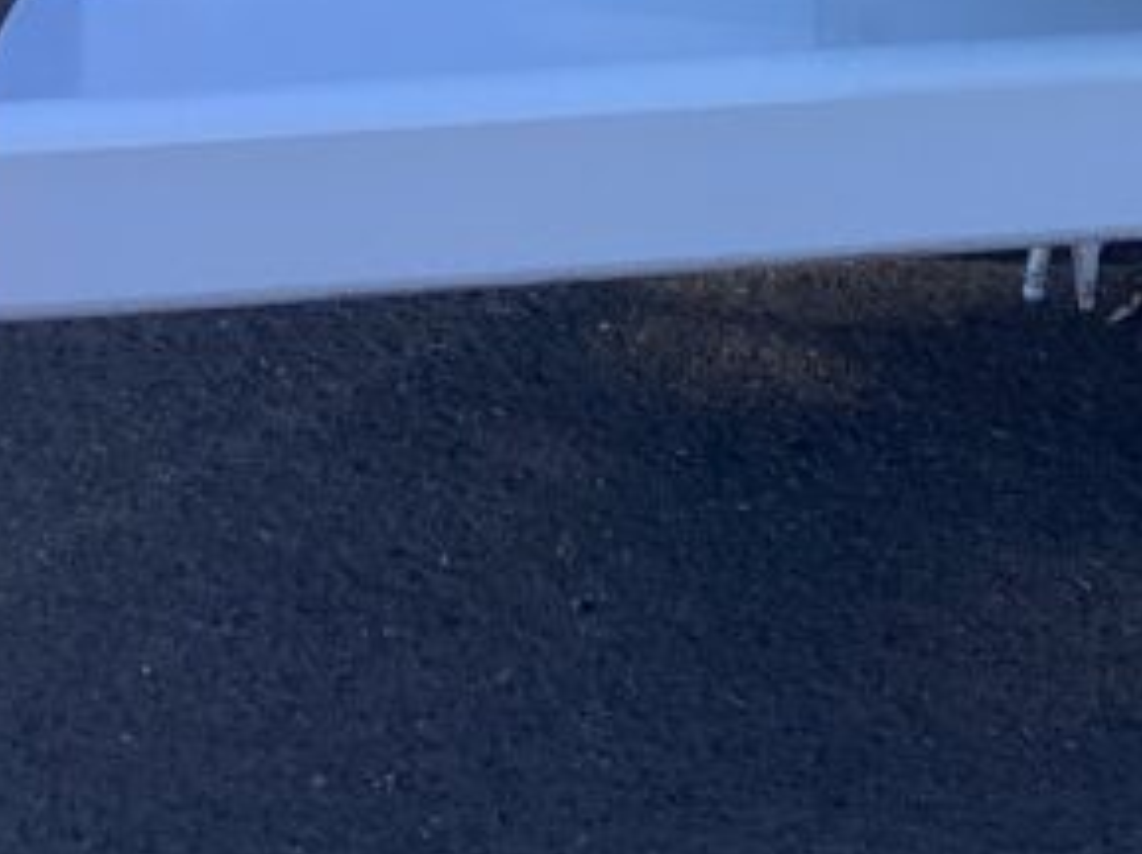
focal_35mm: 110
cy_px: -597
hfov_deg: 16.9
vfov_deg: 12.5
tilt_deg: -13.5
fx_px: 3624
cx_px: 1466
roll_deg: +0.7
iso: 25
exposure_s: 1/411
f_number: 2.4
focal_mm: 3.3
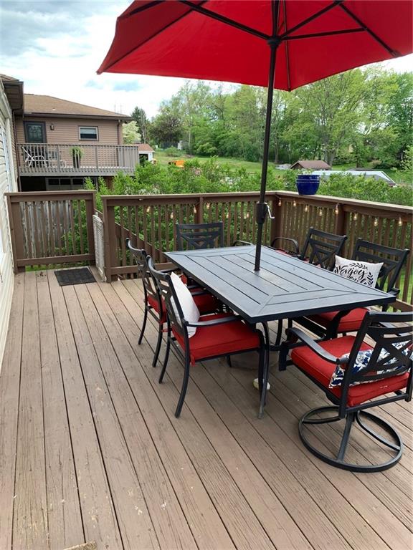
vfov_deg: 67.3
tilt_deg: -12.4
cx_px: 206
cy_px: 275
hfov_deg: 53.1
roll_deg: +0.4
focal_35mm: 26
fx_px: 414
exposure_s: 1/163
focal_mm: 4.25
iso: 25
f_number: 1.8
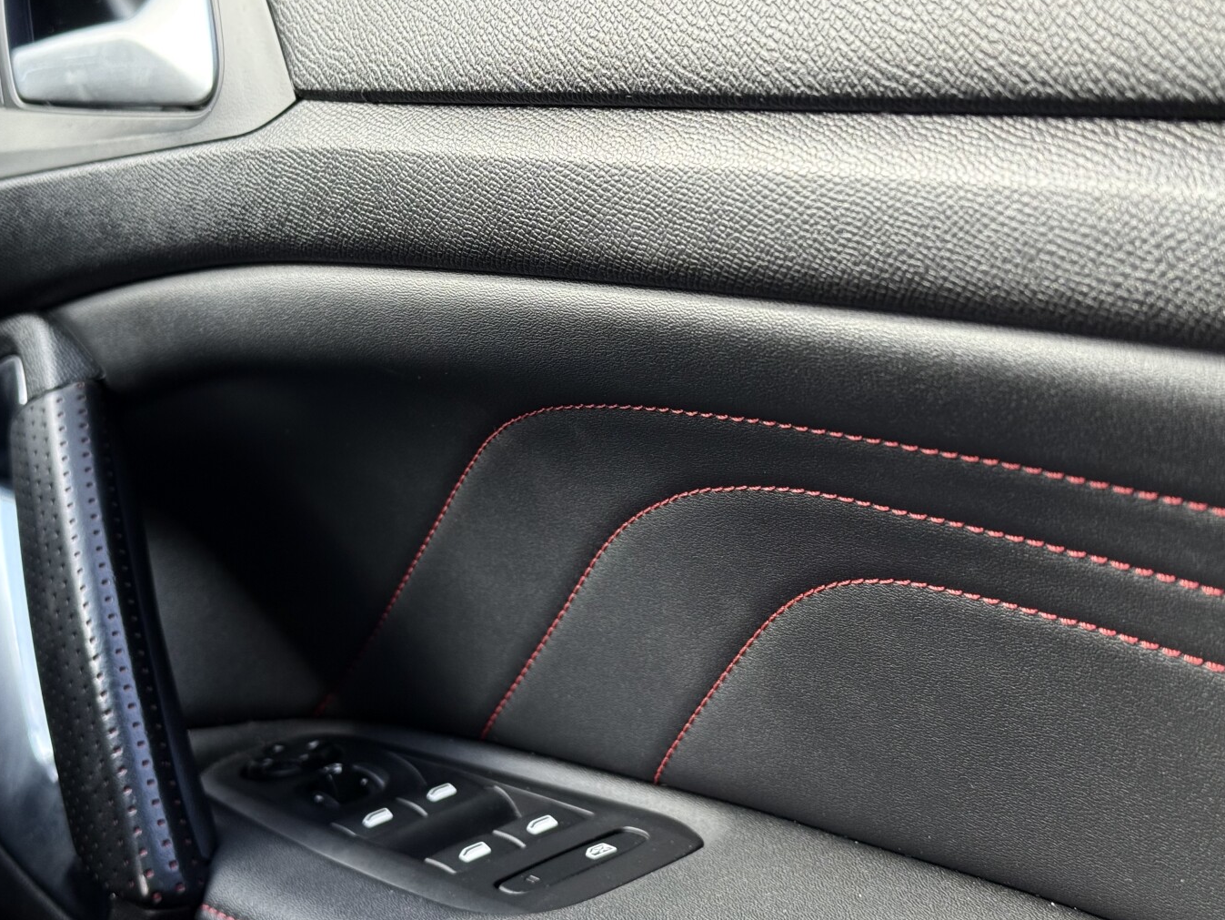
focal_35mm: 57
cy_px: 454
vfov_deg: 25.7
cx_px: 528
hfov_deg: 33.7
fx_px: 2018
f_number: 1.78
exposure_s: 1/99
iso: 100
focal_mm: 6.76
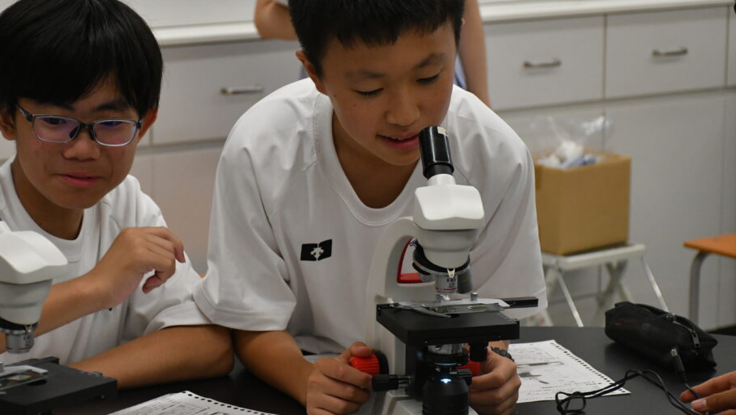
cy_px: 186
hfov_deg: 20.0
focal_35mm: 107
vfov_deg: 11.3
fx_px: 2089
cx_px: 323
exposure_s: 1/500
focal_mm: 60
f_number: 5
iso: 2200
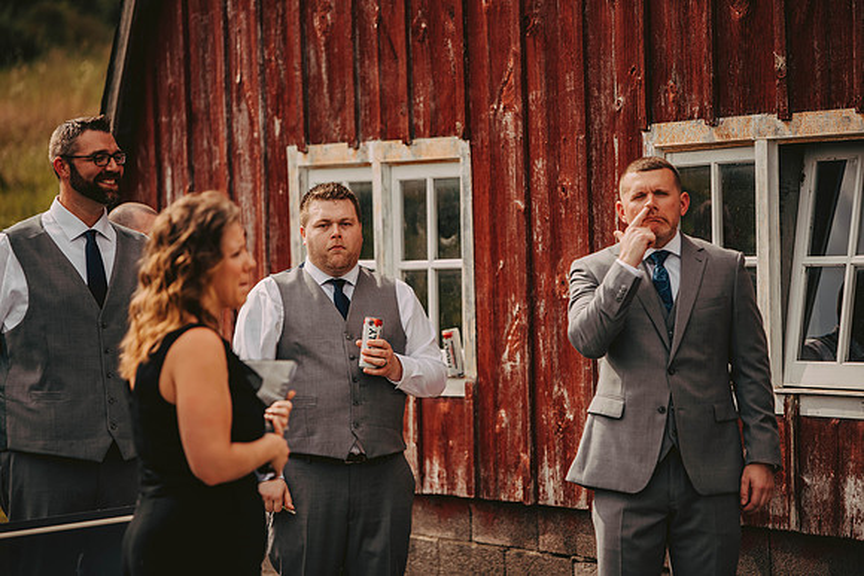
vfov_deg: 8.3
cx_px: 432
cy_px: 288
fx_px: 3961
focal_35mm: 165
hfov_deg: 12.4
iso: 200
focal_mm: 165
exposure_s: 1/2000
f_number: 2.8
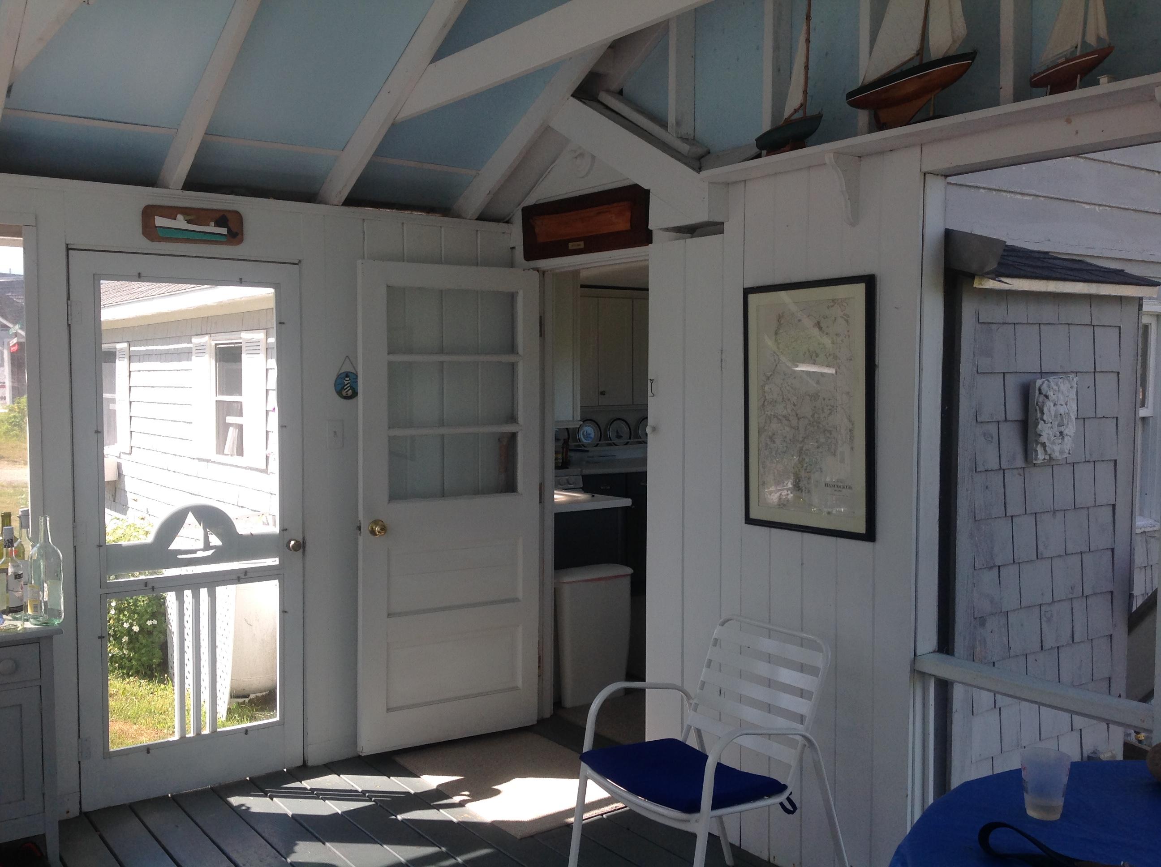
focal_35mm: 35
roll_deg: -1.3
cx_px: 580
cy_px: 434
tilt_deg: -1.6
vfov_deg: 40.6
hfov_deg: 52.7
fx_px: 1172
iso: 50
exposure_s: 1/444
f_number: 2.4
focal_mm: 4.28
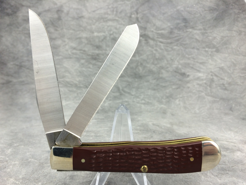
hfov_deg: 61.7
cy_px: 92
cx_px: 123
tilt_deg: -15.9
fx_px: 206
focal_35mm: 29
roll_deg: -0.6
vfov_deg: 48.2
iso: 40
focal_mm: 4.15
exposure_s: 1/60
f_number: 2.2
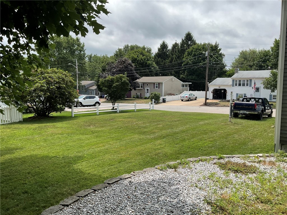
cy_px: 108
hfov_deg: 61.7
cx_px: 144
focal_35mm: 29
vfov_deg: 48.2
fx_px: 240
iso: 16
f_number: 1.8
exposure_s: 1/1451
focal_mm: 3
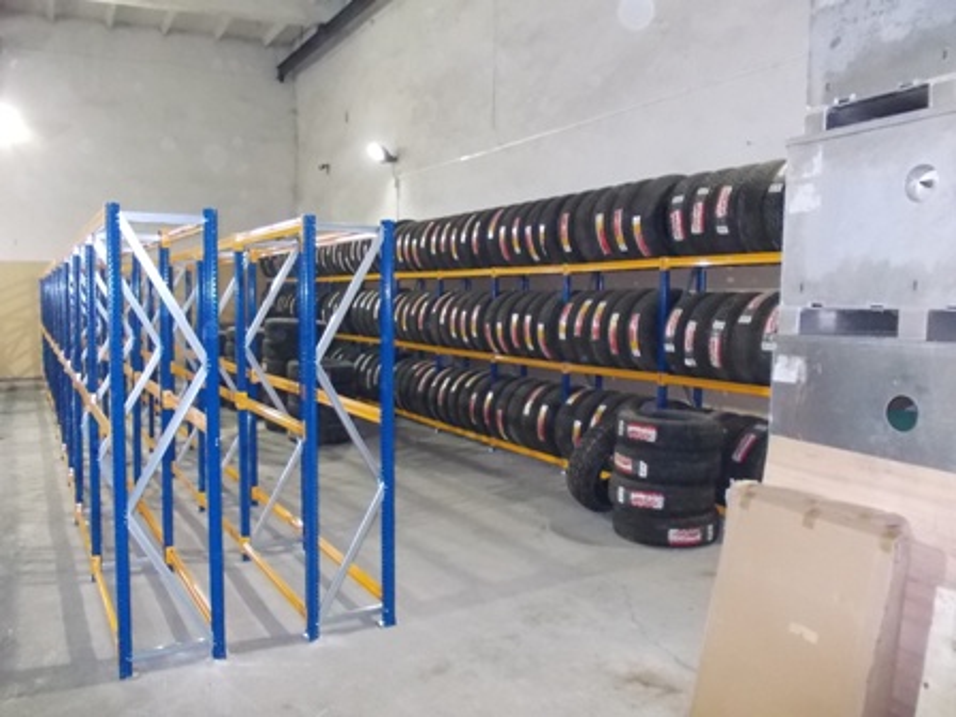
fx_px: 773
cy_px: 358
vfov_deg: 49.7
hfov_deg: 63.4
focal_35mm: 28
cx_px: 478
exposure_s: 1/25
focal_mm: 4
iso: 500
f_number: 2.7
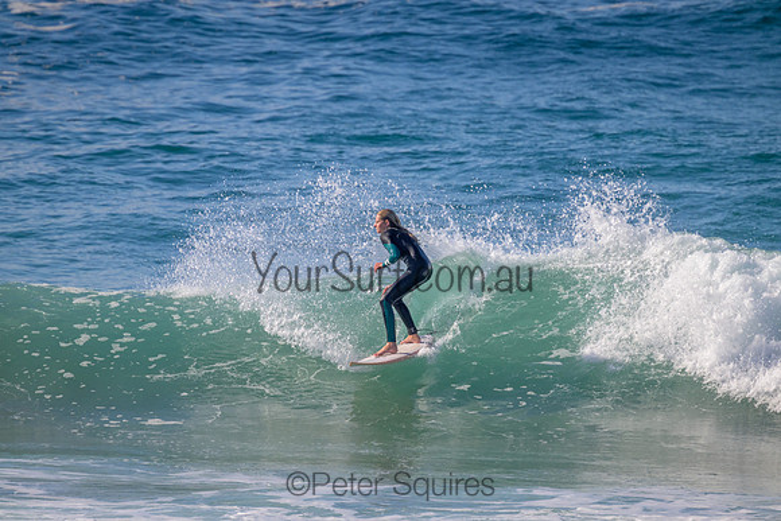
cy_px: 260
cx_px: 390
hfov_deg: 2.6
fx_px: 17359
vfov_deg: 1.7
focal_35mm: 800
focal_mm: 800
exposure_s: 1/2000
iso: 1100
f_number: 11
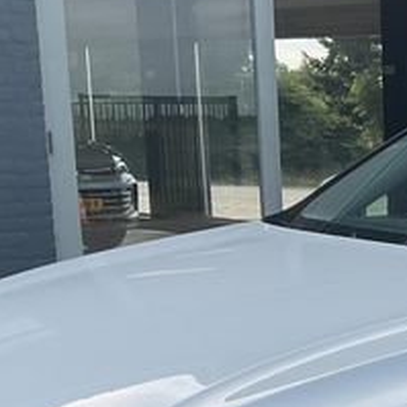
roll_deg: +1.3
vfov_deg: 16.4
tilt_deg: -11.4
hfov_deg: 15.8
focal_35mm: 103
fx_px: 1370
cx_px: 569
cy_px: 456
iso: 16
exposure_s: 1/1250
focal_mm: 3
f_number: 1.8
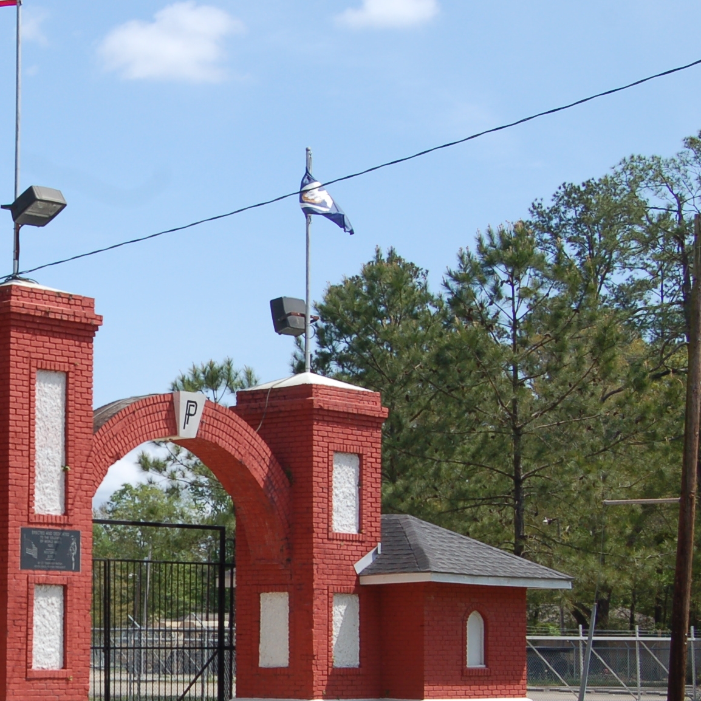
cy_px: 494
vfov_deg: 18.6
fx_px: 2131
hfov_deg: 18.1
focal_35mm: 93
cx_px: -39
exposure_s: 1/320
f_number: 9
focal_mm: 28
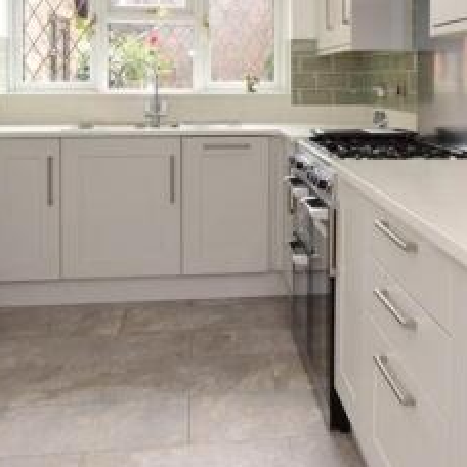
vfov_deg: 36.8
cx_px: 291
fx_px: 672
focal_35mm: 44
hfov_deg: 38.1
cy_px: 83
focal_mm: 12
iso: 500
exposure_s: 1/30
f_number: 14
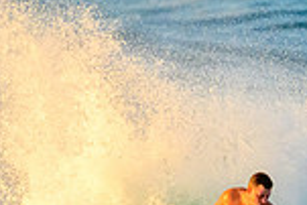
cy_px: 275
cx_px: 195
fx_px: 26256
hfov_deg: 0.7
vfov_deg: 0.4
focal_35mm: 3076
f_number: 11
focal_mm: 800
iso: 5000
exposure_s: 1/2000
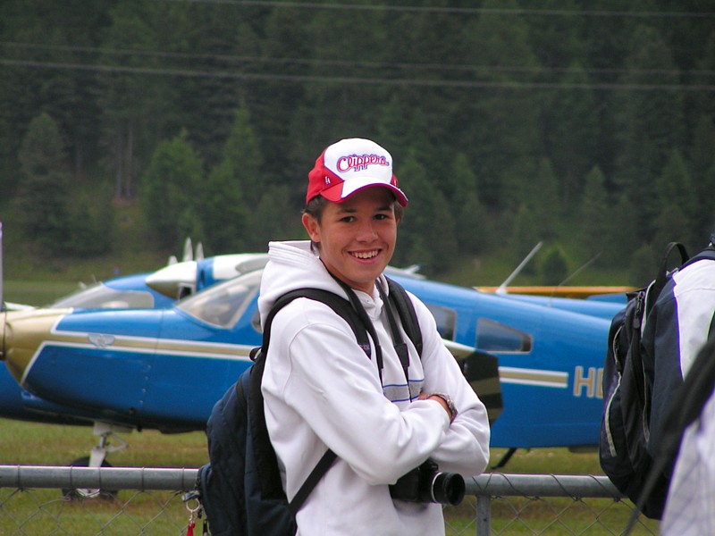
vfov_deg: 3.9
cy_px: 268
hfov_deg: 5.2
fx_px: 7849
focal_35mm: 380
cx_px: 358
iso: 50
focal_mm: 63
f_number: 3.7
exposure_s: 1/500
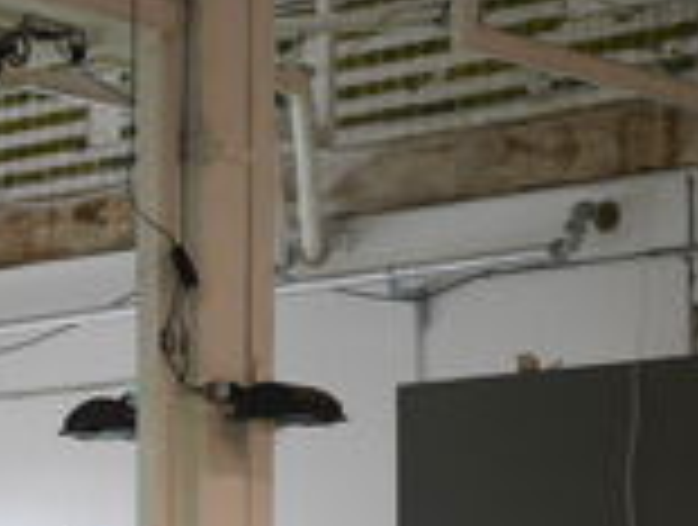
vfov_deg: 8.9
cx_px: 23
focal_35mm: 165
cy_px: 600
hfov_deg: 11.8
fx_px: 3335
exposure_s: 1/60
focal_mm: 20
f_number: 1.7
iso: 640
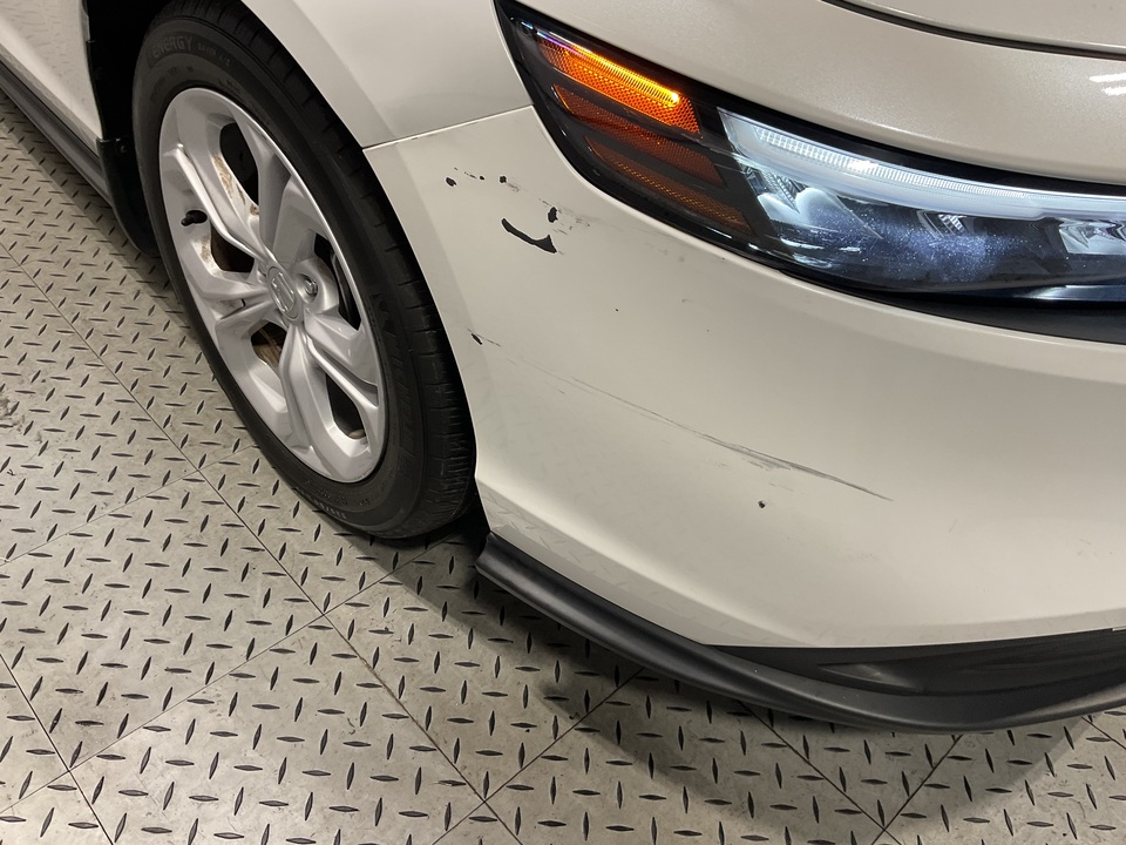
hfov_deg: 61.7
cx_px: 563
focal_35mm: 29
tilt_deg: -42.3
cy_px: 422
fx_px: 943
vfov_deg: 48.2
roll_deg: -6.9
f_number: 1.8
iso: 40
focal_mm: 3
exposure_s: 1/60
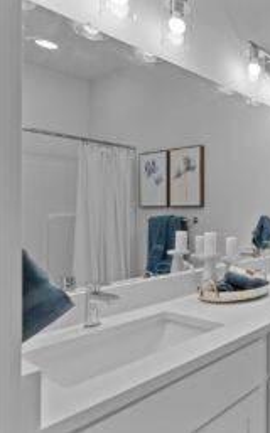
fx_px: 319
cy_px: 210
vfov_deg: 68.4
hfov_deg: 35.1
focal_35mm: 27
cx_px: 332
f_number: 7.1
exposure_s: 1/15
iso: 200
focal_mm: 17
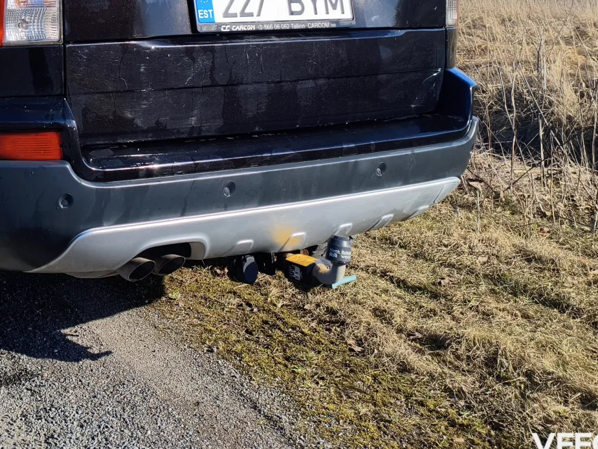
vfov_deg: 25.6
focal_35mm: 54
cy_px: -3
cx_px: 28
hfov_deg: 33.2
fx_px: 933
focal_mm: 4.94
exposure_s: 1/2771
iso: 80
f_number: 1.5
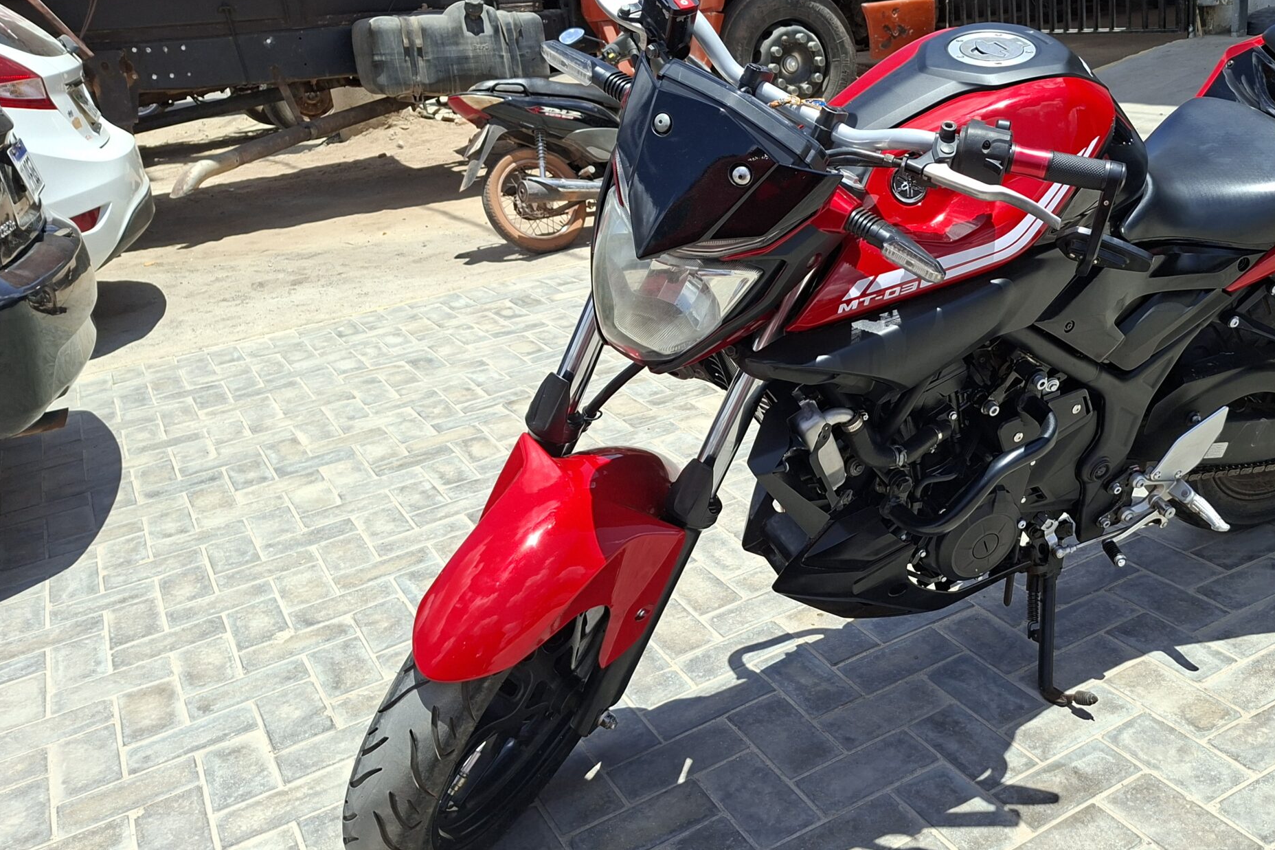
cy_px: 378
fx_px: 1169
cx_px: 833
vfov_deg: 39.9
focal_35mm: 33
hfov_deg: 56.2
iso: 50
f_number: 1.8
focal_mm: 5.54
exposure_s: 1/1761
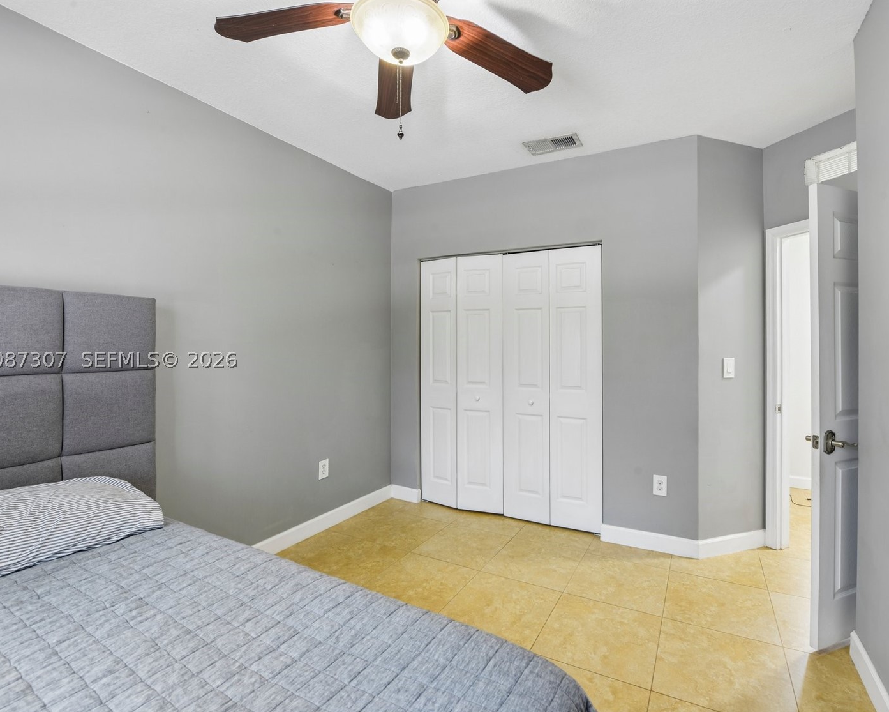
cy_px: 359
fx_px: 421
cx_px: 488
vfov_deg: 80.4
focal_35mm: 16
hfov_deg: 92.8
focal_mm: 14
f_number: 9
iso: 200
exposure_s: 1/2.5
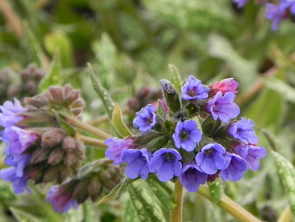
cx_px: 161
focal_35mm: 448
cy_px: 151
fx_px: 3819
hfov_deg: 4.4
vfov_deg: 3.3
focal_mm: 51.8
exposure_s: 1/80
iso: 160
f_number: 5
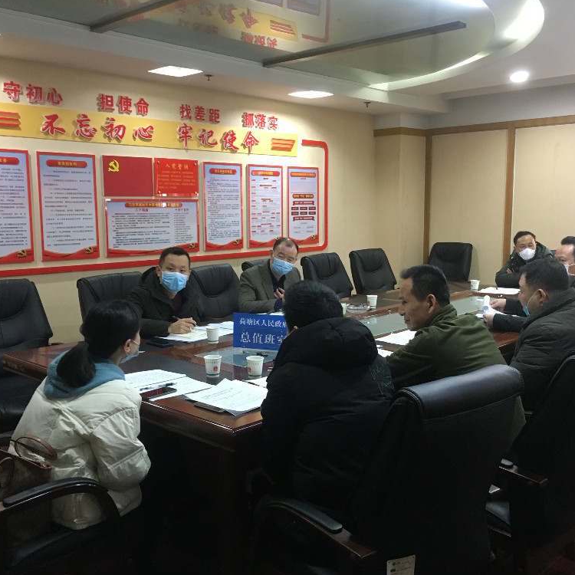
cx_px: 297
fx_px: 658
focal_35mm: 35
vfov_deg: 47.2
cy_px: 290
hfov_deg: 47.2
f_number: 2.2
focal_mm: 4.15
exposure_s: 1/20
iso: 200
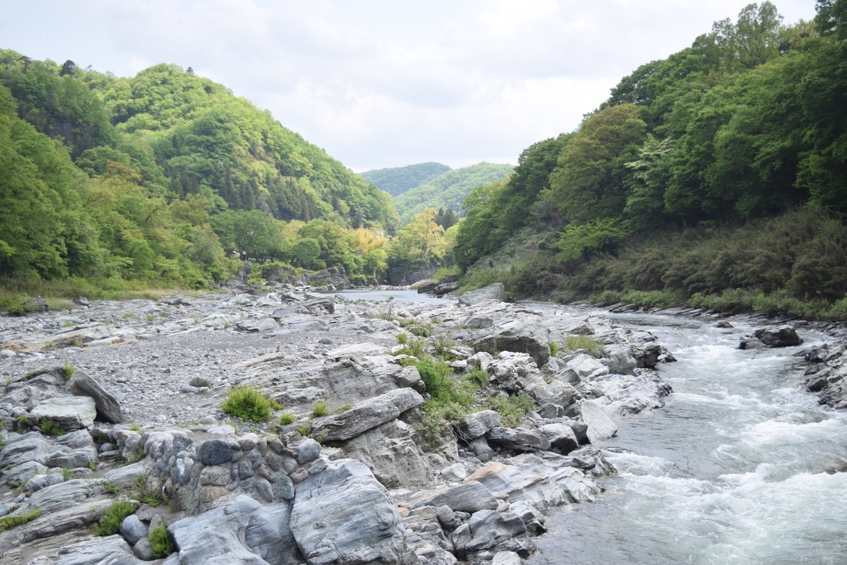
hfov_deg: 42.3
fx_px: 1094
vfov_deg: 28.9
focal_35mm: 46
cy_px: 282
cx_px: 424
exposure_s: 1/320
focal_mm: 31
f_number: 4.2
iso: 100
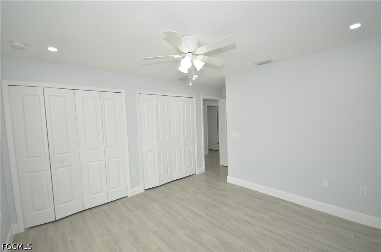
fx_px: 158
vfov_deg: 77.1
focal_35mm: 15
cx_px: 190
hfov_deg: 100.5
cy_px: 126
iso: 200
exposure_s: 1/60
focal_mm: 10
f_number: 4
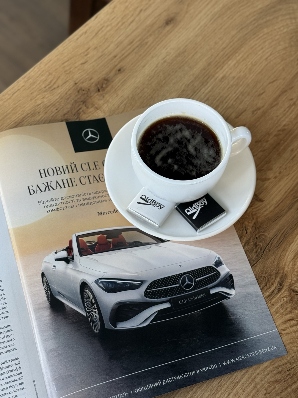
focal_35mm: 50
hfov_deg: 29.1
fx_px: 574
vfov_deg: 38.2
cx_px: 154
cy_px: 206
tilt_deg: -64.8
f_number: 1.78
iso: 50
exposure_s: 1/50
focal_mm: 6.76
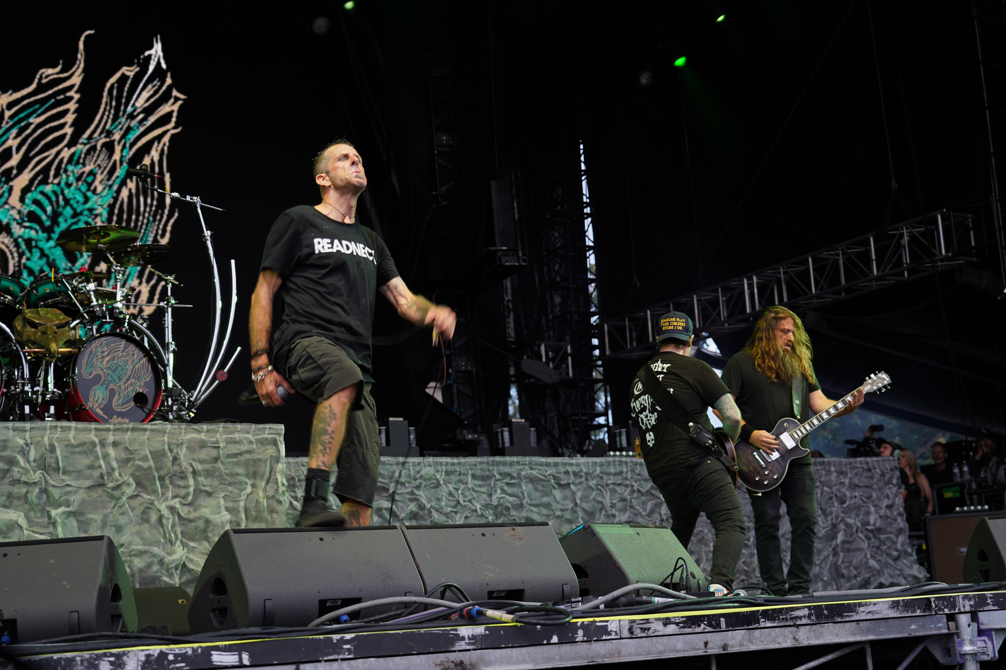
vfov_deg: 26.0
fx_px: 1453
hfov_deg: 38.2
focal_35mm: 52
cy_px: 335
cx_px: 503
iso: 125
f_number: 4
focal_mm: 52
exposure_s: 1/60
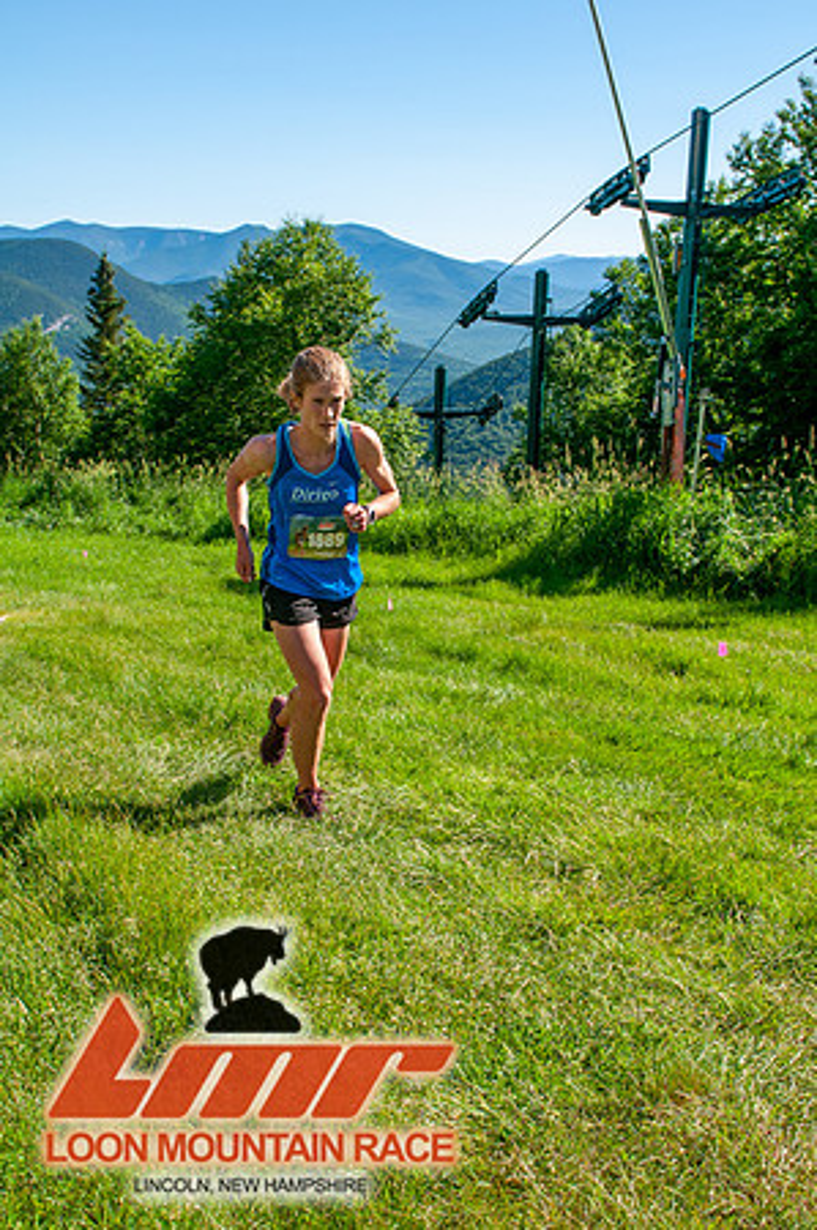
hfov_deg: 36.8
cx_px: 408
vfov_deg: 53.2
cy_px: 615
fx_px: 1228
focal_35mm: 36
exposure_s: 1/400
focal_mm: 24
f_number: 8
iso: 200
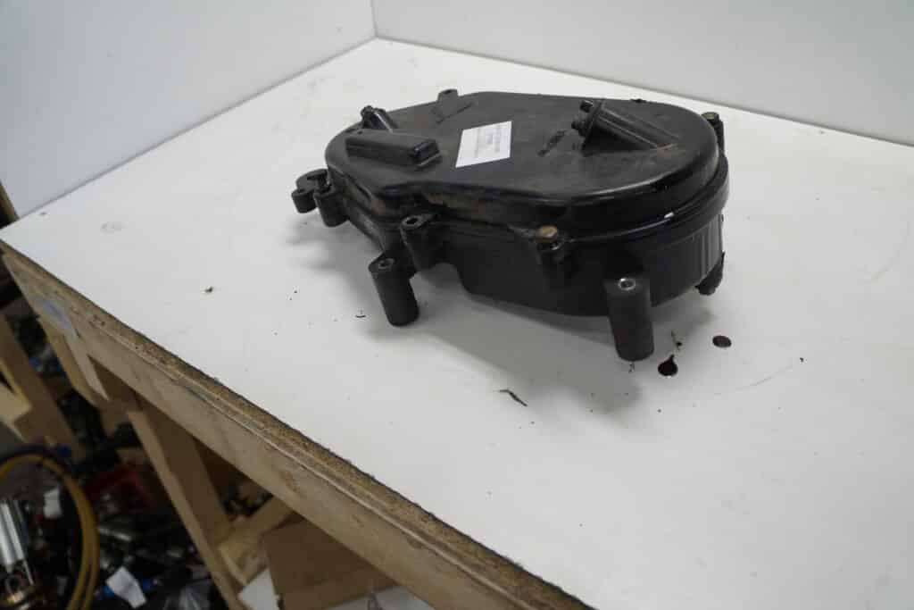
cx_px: 457
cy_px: 305
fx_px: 686
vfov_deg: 47.9
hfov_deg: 67.4
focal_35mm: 27
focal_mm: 18
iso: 125
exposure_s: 1/60
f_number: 3.5
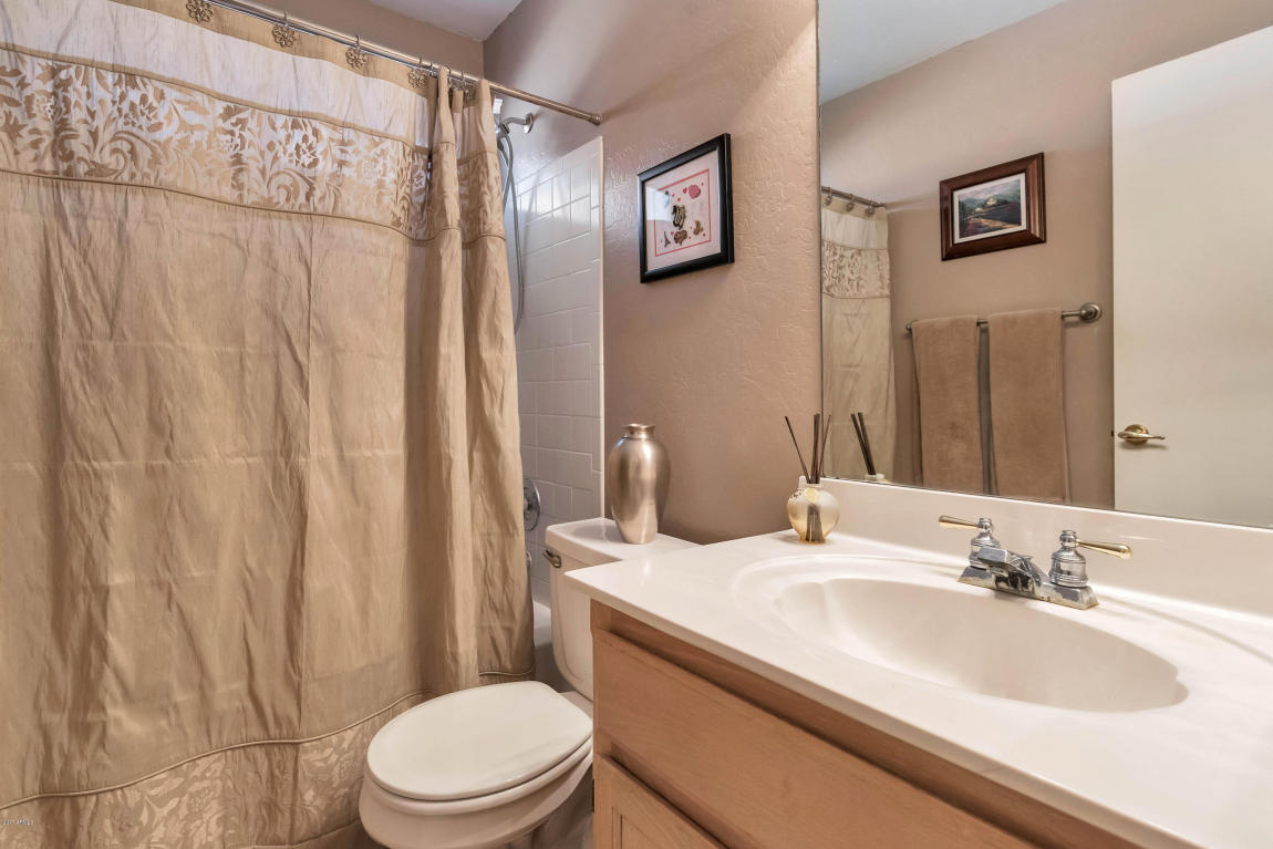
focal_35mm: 17
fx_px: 601
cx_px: 636
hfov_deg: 93.3
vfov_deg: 70.5
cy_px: 424
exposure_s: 1/80
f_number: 7.1
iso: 2000
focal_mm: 17
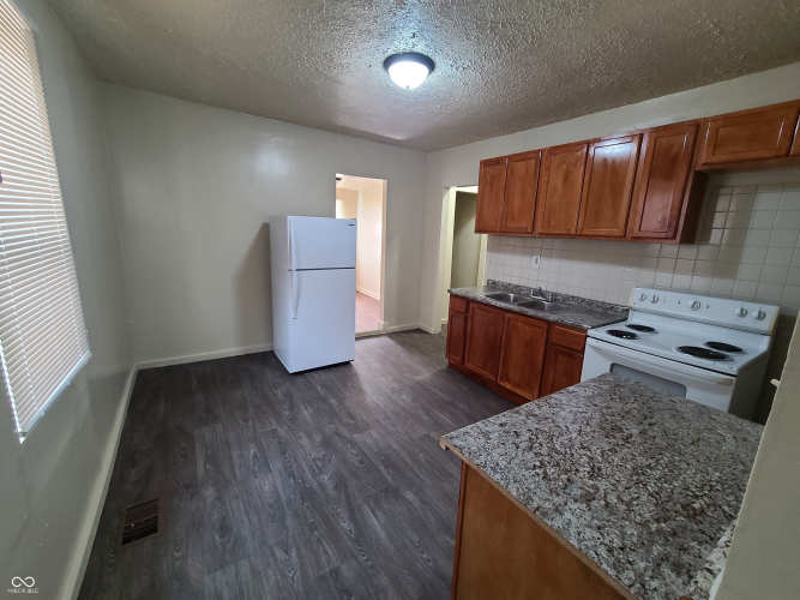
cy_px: 300
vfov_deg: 89.9
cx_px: 400
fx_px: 300
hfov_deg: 106.2
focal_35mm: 13
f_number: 2.2
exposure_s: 1/60
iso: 400
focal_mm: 2.2
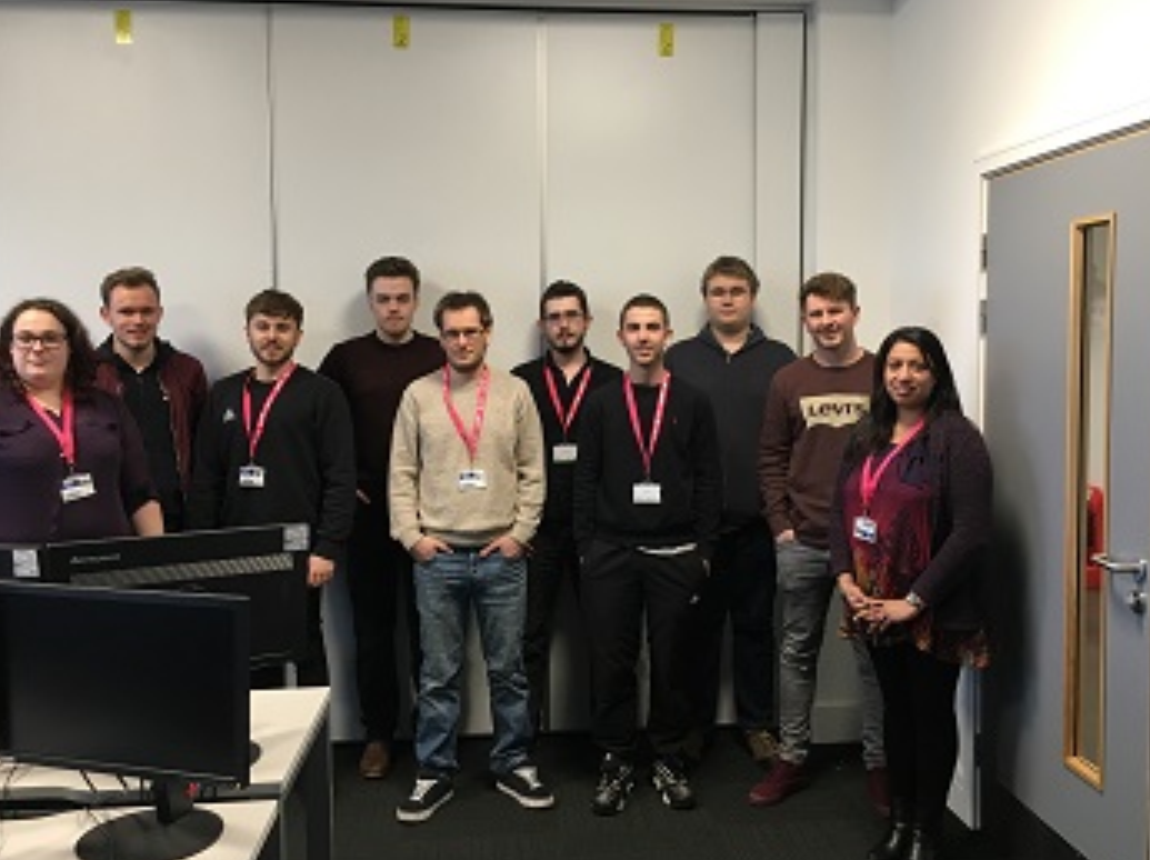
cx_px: 603
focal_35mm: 34
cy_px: 395
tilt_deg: -3.5
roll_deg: -0.1
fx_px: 1128
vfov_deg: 41.7
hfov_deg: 54.0
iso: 100
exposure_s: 1/33
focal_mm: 4.15
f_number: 2.2
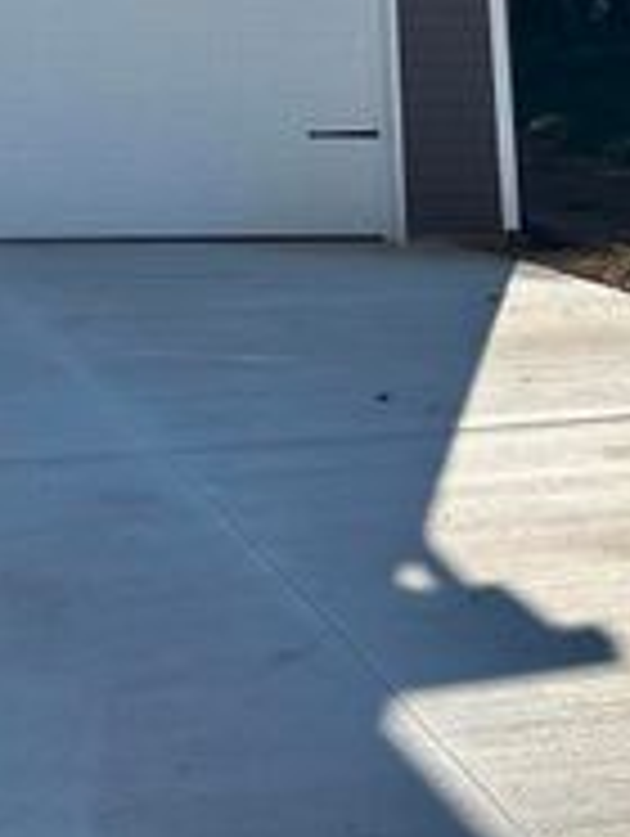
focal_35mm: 86
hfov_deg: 16.3
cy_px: -304
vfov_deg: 20.4
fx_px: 2082
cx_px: -180
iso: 80
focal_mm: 6.86
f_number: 1.78
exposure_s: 1/5000
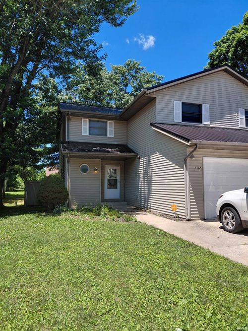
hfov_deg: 54.9
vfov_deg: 69.4
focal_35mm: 25
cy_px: 166
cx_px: 124
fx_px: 239
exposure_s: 1/1661
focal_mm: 4.69
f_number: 1.8
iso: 50
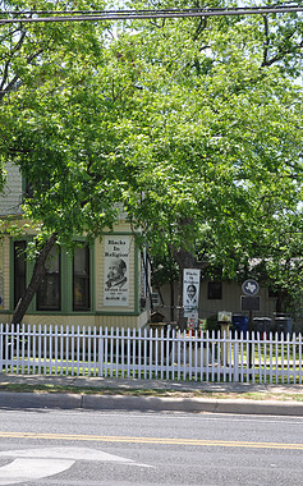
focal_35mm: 70
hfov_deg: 18.5
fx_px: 926
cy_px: 245
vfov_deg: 29.4
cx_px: 98
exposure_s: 1/80
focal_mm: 30
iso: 200
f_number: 9
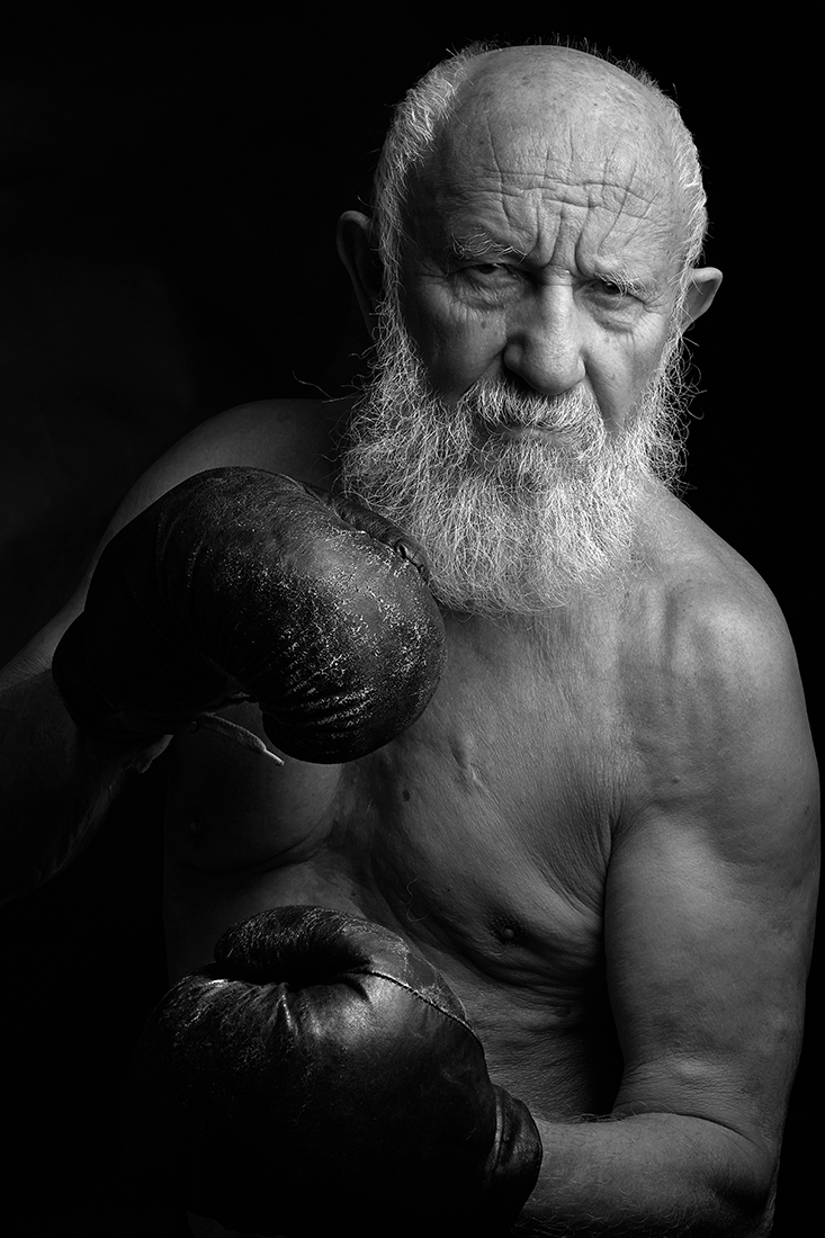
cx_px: 412
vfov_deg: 24.2
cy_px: 619
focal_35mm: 84
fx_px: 2888
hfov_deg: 16.3
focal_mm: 56
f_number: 11
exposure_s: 1/100
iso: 160
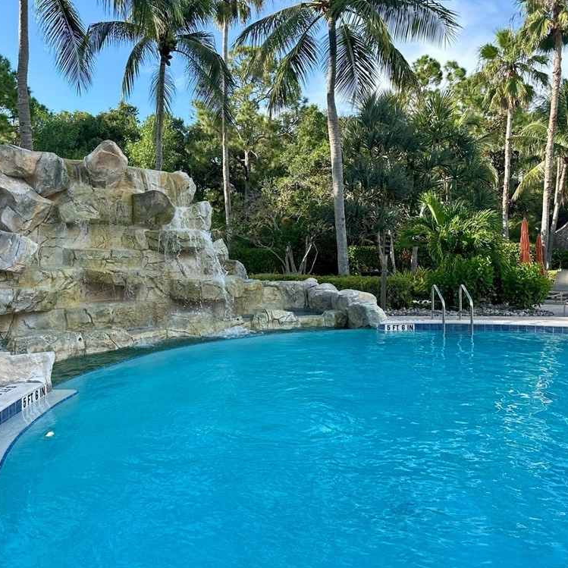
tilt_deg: -2.5
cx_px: 225
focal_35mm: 29
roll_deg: +0.3
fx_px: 538
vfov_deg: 55.6
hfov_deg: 55.2
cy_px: 278
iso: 80
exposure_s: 1/1144
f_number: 1.78
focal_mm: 6.86
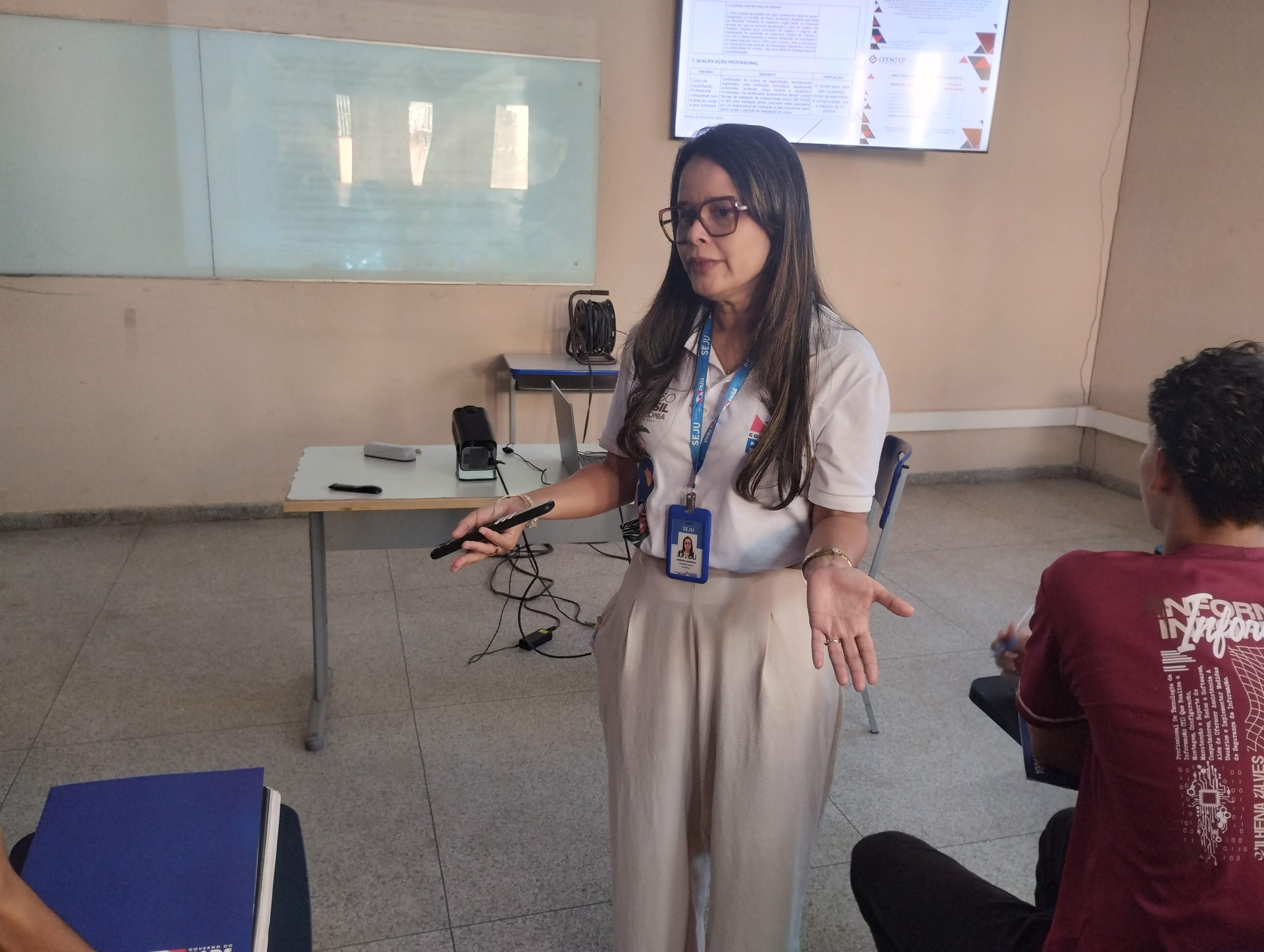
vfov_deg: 49.9
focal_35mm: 28
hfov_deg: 63.4
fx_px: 1024
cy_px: 476
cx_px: 632
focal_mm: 4.27
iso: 409
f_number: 1.8
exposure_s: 1/30
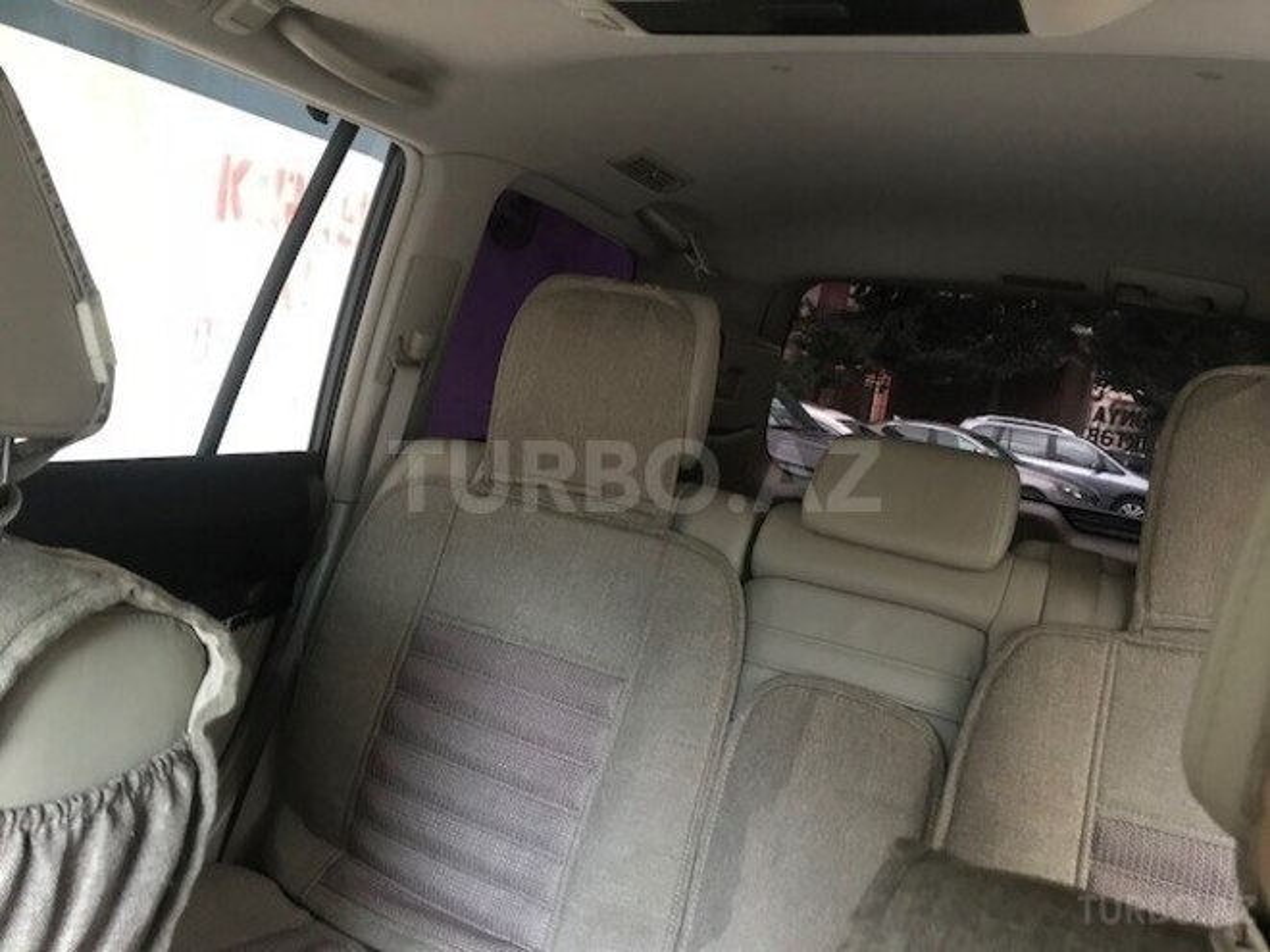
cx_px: 635
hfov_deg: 63.4
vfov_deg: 49.7
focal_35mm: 28
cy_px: 476
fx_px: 1027
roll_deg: -7.8
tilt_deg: -6.5
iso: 100
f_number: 1.8
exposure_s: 1/6
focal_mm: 3.99
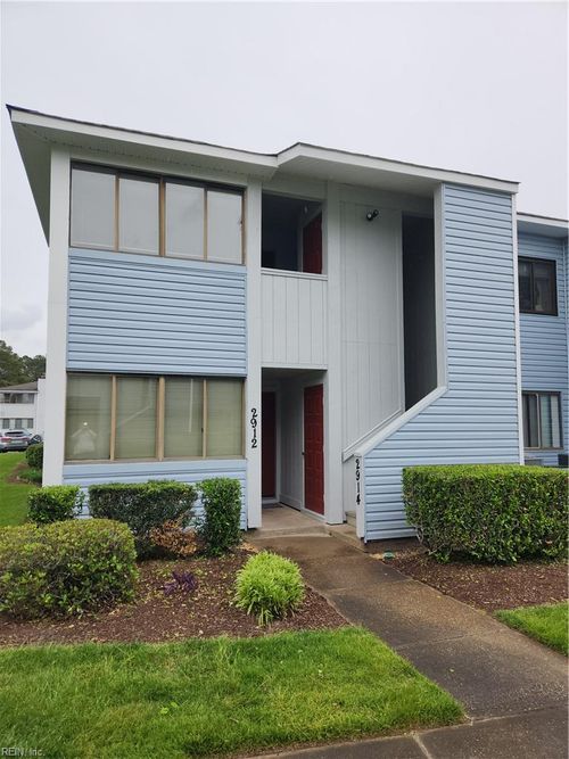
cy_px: 380
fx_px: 504
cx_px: 284
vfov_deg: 73.9
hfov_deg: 58.9
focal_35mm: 23
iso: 20
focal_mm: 5.4
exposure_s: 1/634
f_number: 1.8
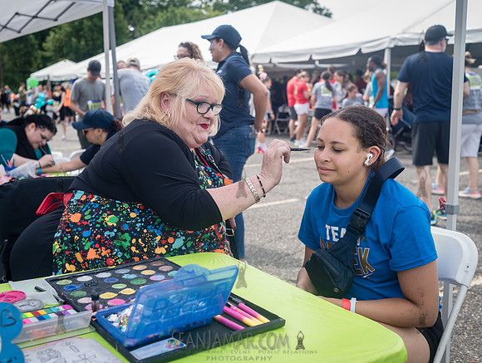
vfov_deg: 36.5
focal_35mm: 39
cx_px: 218
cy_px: 174
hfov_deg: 47.2
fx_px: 551
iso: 200
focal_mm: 35
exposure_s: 1/640
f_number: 4
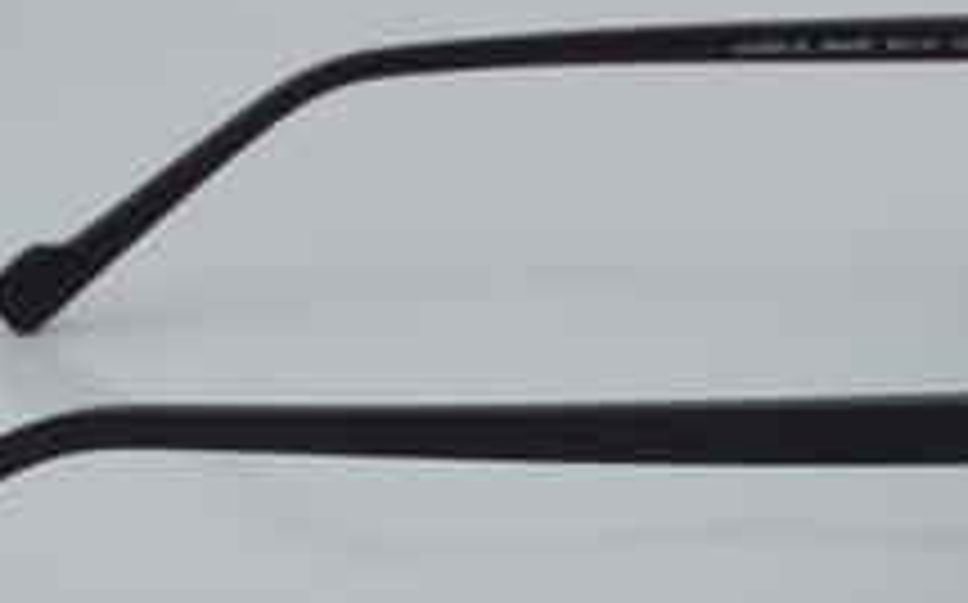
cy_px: 360
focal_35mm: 128
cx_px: 599
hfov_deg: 16.3
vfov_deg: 10.2
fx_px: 3373
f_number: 32
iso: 100
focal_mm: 45
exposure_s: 1/4
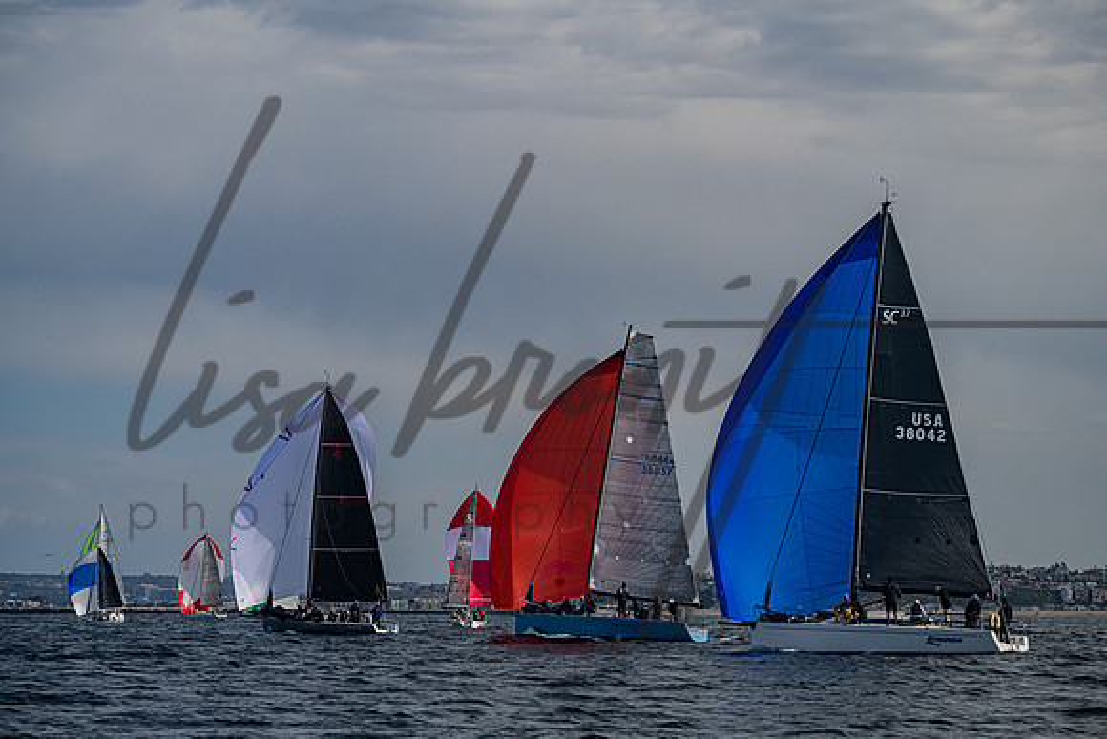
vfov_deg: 13.1
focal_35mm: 105
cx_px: 568
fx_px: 3216
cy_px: 370
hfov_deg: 19.5
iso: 320
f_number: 6.3
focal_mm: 100
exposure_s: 1/6400
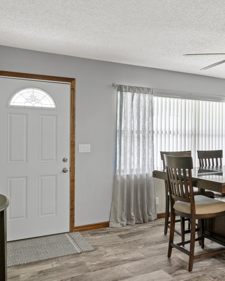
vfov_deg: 54.6
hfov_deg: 43.0
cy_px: 143
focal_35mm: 33
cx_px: 177
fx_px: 272
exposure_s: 2.5
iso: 320
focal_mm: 15
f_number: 8
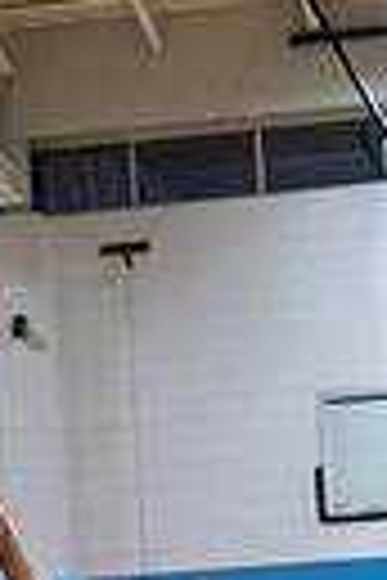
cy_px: 827
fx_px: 3047
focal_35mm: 189
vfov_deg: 10.6
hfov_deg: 7.2
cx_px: -18
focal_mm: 36
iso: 4000
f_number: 4
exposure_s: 1/500
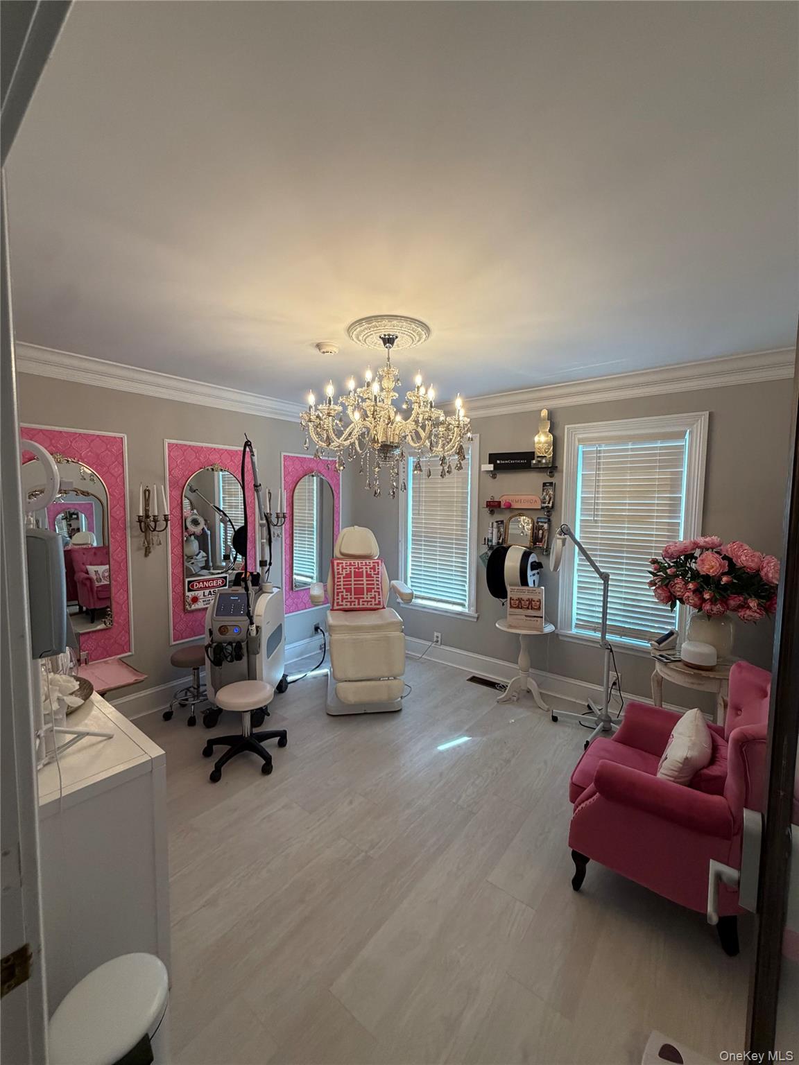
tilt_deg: -4.6
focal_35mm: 14
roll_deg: -0.5
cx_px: 400
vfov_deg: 102.1
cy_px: 532
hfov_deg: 85.7
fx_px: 431
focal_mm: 2.22
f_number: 2.2
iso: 320
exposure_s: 1/120
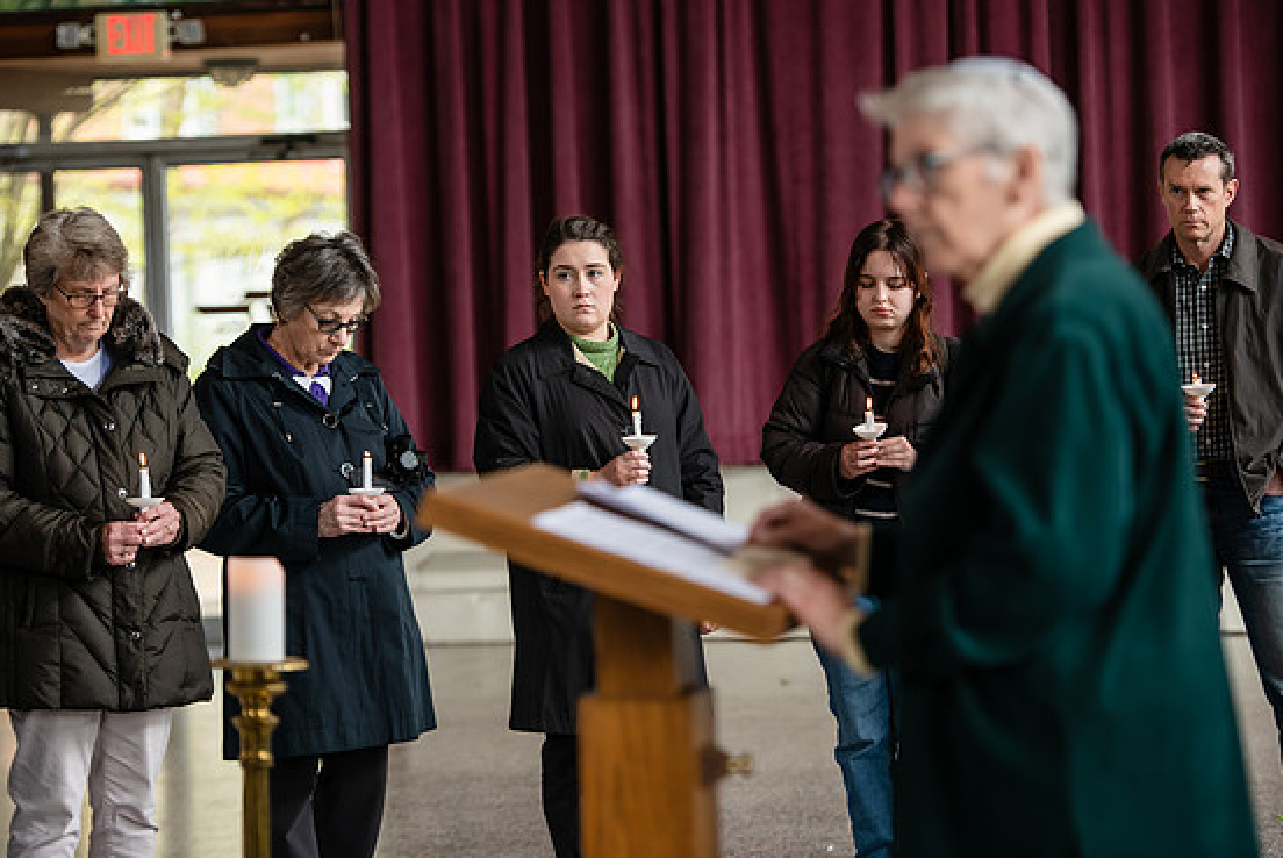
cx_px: 628
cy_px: 422
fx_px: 4494
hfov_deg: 16.2
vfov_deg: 10.9
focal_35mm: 126
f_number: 3.2
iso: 500
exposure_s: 1/200
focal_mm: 120
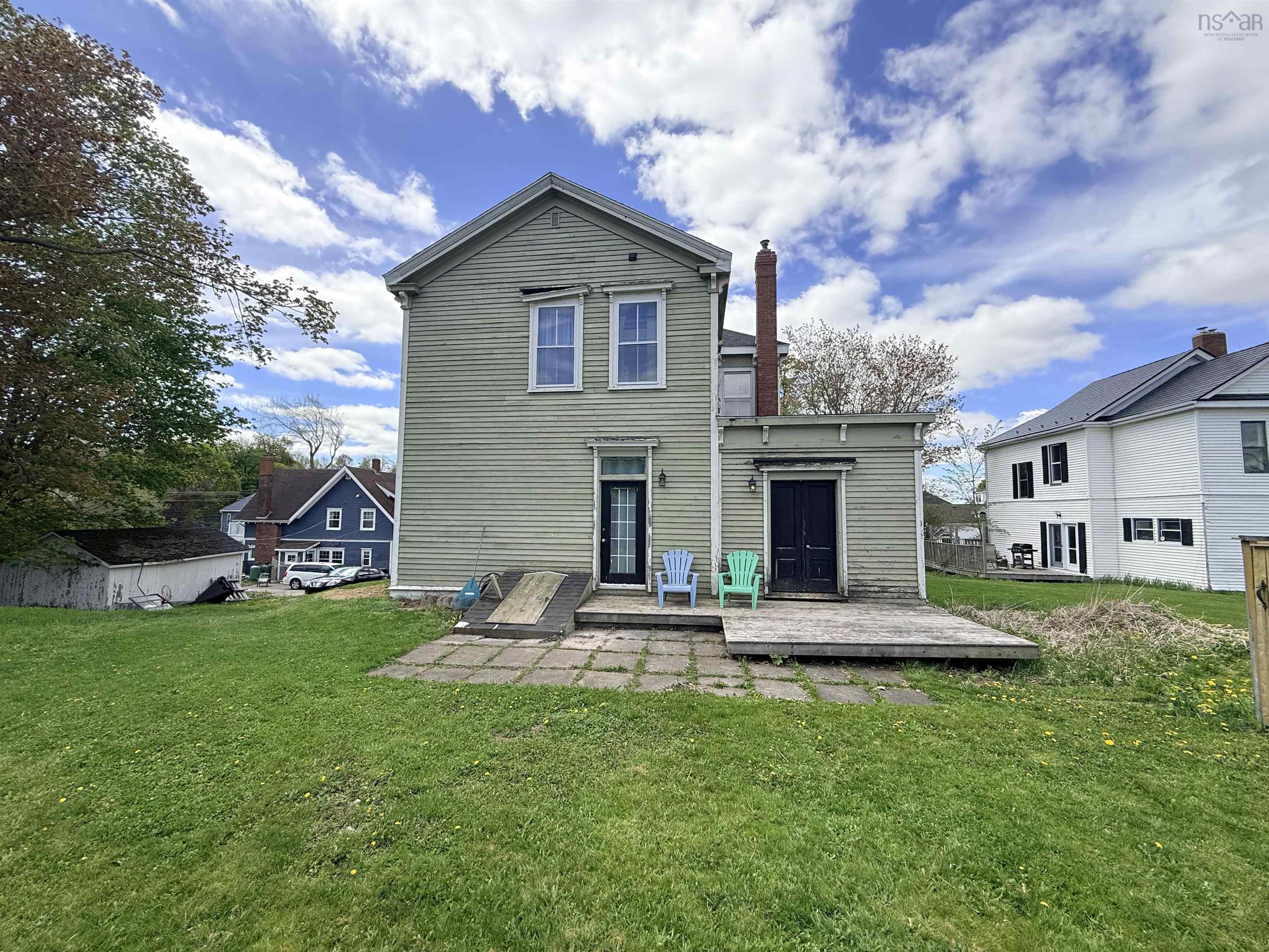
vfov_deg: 85.7
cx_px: 634
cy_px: 476
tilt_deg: +4.6
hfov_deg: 102.1
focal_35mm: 14
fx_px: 513
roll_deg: -0.4
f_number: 2.2
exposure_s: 1/1285
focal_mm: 2.22
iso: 64
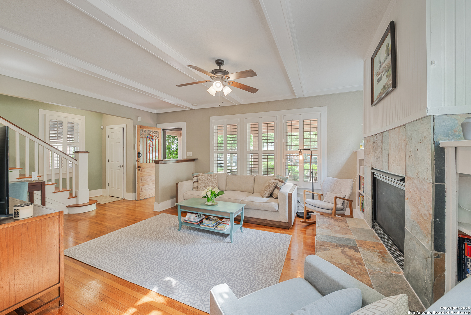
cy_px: 158
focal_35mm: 14
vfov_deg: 81.3
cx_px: 236
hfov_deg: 104.2
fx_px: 183
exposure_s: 1/20
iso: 500
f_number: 8
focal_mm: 14
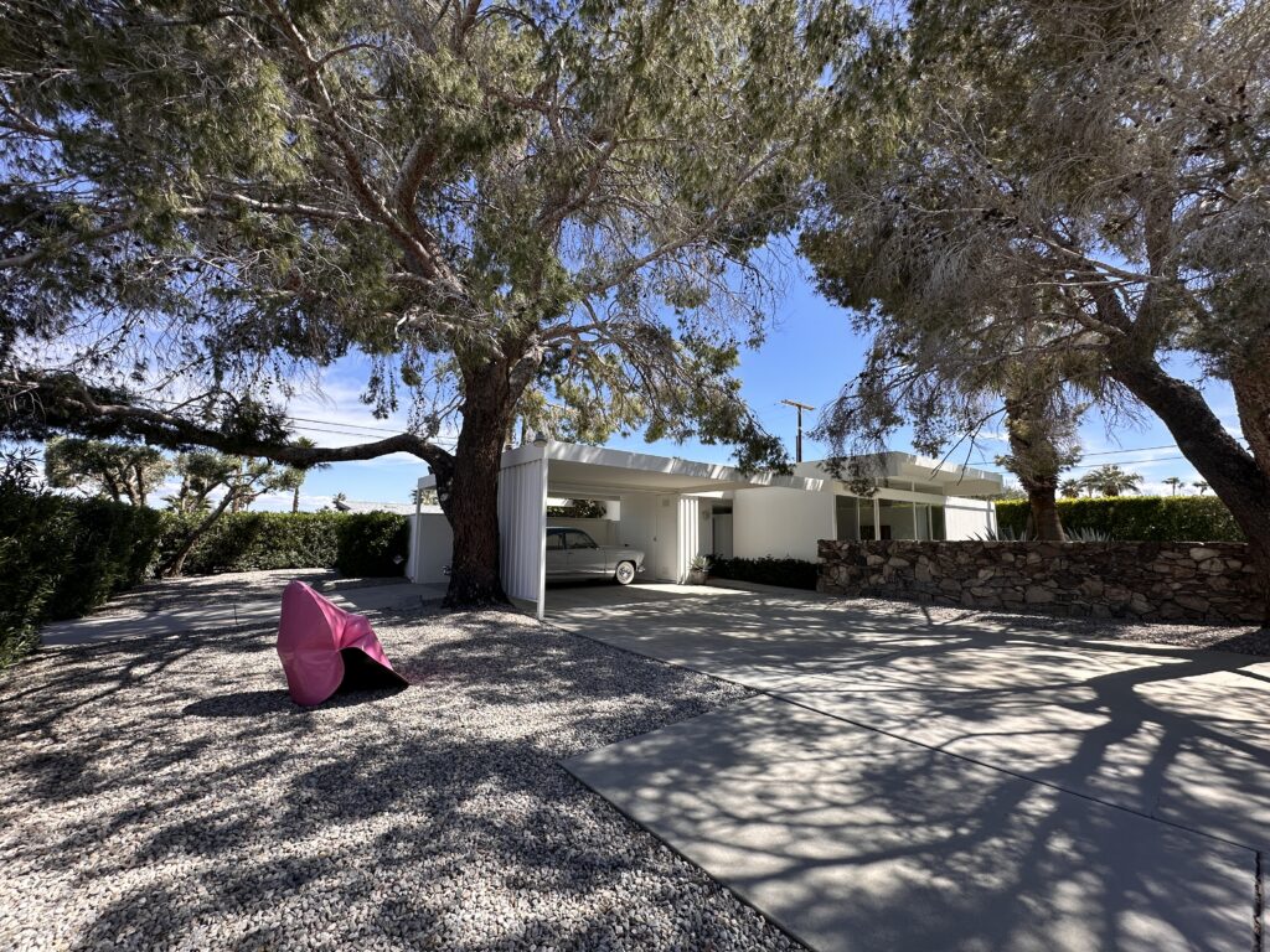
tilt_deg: +6.9
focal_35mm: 14
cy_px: 476
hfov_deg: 102.1
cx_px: 635
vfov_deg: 85.7
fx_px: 514
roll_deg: -1.0
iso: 50
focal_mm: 2.22
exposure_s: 1/1159
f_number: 2.2
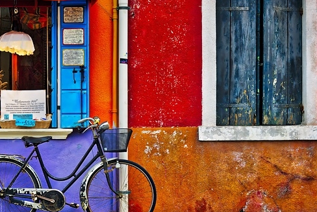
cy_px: 99
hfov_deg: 17.3
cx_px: 127
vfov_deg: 11.6
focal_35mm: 118
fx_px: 1040
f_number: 6.3
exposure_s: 1/80
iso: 400
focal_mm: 90
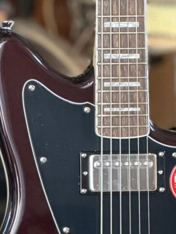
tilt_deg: -5.4
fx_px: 3185
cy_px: -6
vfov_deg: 4.2
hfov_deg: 3.2
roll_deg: +0.6
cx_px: 96
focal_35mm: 470
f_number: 2.8
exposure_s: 1/121
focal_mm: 16.89
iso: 320
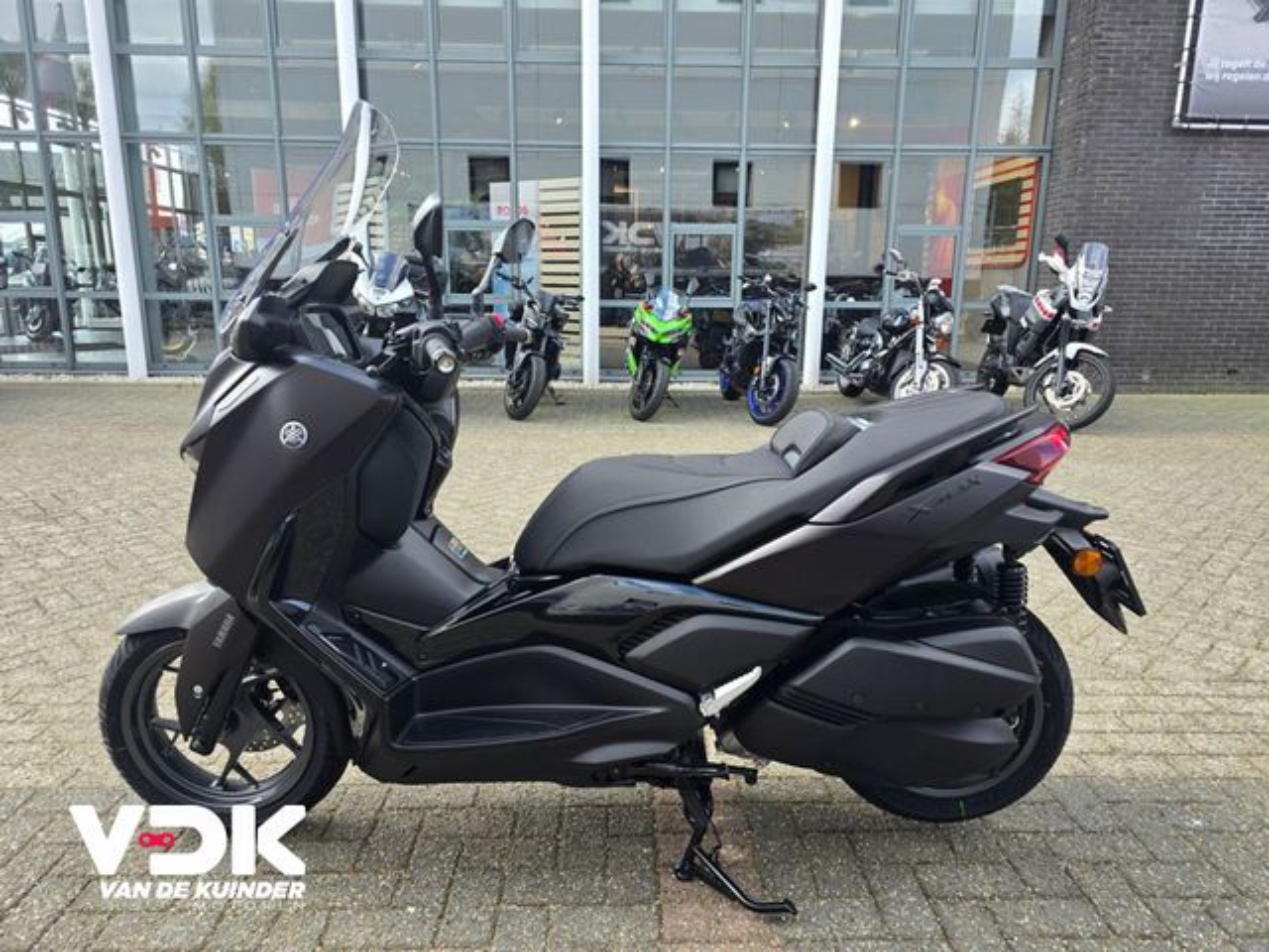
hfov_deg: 73.9
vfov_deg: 58.9
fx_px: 843
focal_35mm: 23
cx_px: 634
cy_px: 476
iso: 25
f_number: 1.7
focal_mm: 6.3
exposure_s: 1/180
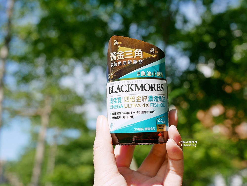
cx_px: 124
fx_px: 357
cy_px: 93
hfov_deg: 38.2
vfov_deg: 29.1
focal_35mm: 50
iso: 200
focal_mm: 25
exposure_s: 1/1600
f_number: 4
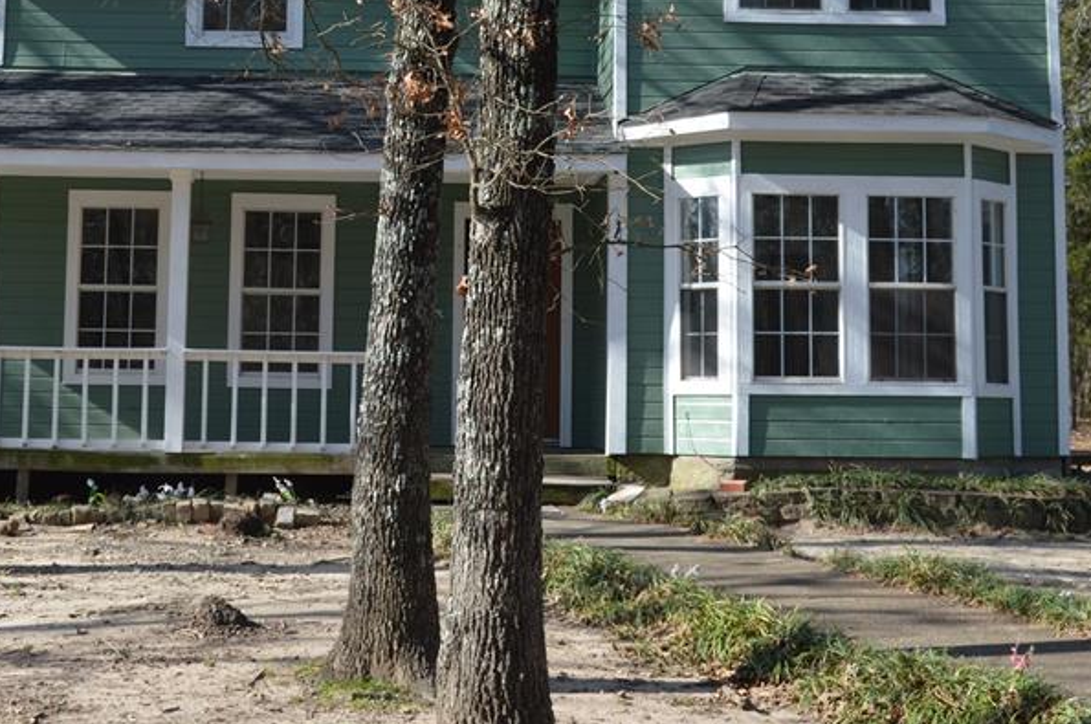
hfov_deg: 32.3
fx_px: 1876
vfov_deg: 21.5
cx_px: 429
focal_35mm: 62
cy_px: 117
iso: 100
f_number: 6.3
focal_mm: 24
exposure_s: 1/160
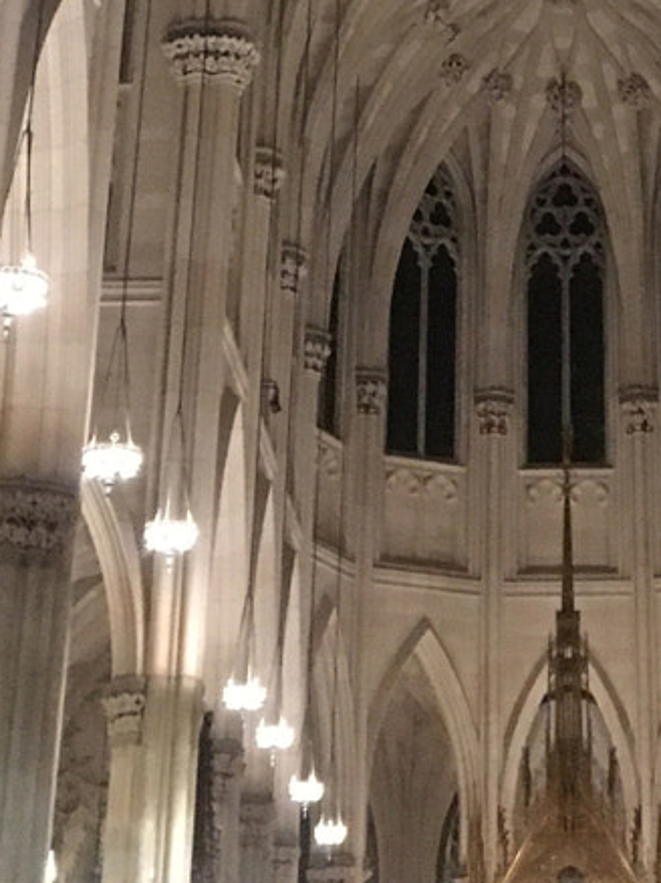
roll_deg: +0.4
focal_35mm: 106
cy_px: -458
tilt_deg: +34.2
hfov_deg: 13.8
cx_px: 570
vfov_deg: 16.8
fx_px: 2701
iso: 200
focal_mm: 4.15
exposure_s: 1/15
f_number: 2.2
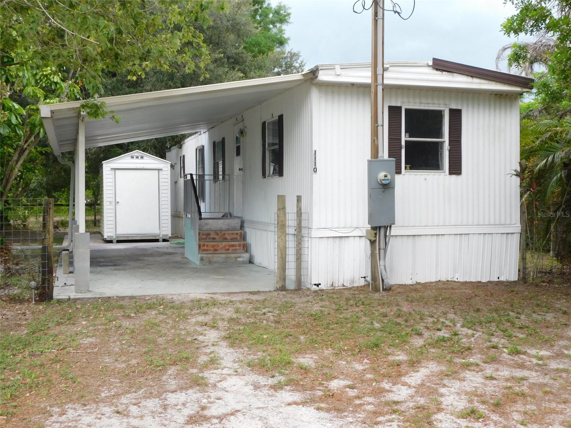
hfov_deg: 46.8
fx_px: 660
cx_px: 286
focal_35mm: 40
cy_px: 214
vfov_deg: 36.0
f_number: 3.6
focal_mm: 7.1
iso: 125
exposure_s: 1/160
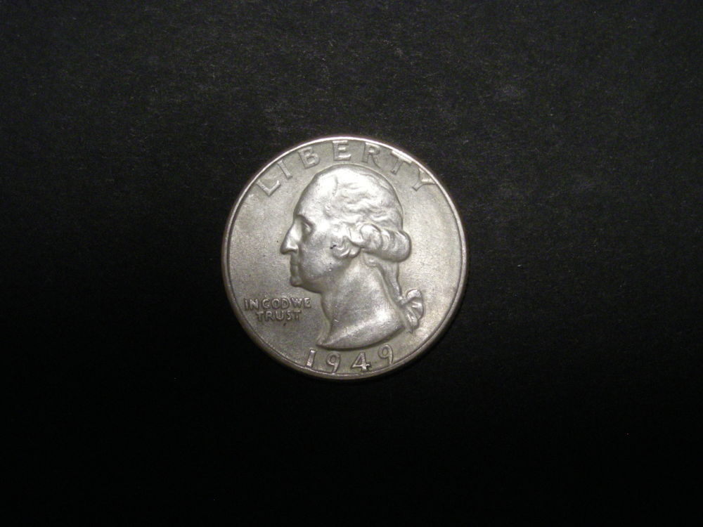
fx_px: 1543
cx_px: 352
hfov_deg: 25.7
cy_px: 264
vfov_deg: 19.4
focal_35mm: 76
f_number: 3.9
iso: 362
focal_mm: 12.3
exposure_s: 1/61.3
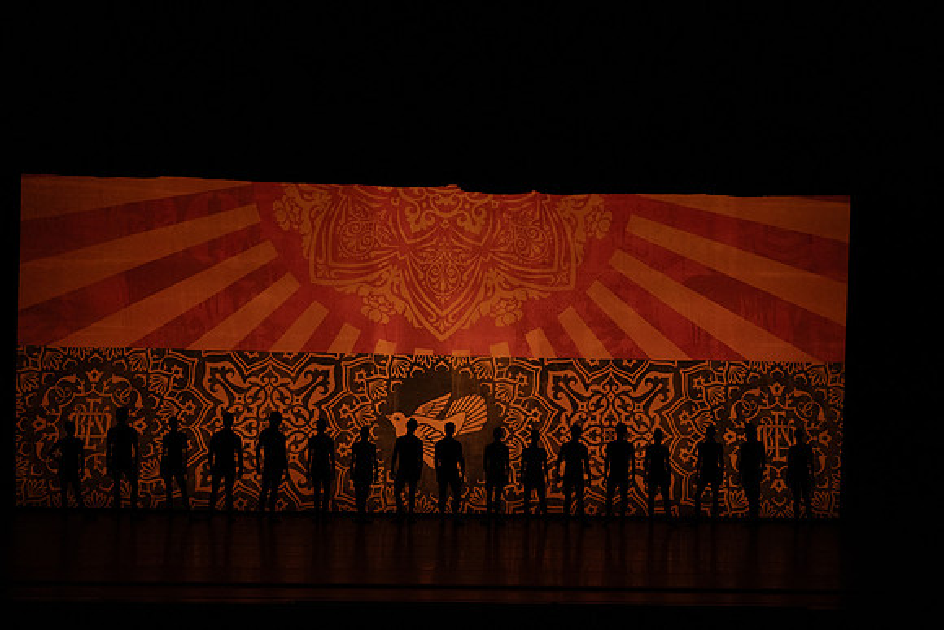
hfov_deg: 20.4
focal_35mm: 100
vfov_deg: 13.7
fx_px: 2623
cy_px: 315
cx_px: 472
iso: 6400
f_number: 6.3
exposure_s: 1/400
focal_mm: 100
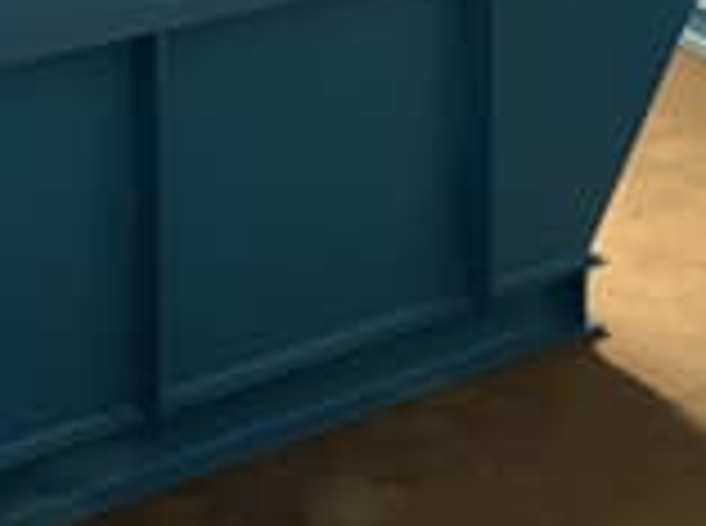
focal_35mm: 92
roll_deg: +0.0
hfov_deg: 21.0
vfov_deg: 14.0
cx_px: 90
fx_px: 1872
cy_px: -454
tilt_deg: -4.8
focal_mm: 6.76
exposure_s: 1/30
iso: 1000
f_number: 1.78
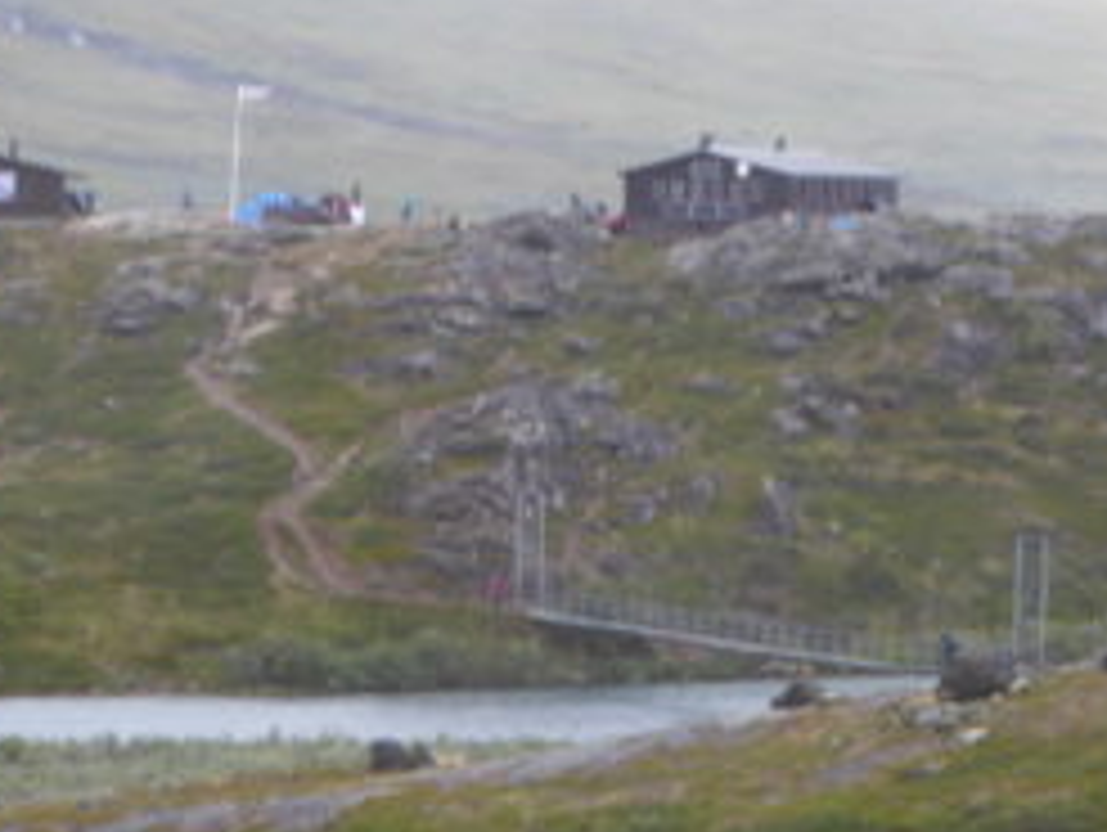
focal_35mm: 206
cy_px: 636
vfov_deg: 7.2
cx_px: 619
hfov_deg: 9.6
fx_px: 6594
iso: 80
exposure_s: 1/100
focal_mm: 19
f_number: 5.1
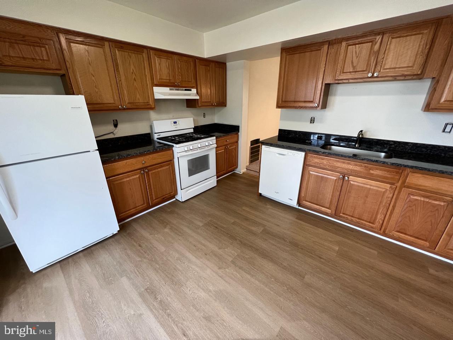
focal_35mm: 13
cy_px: 170
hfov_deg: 106.2
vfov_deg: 89.9
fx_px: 170
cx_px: 226
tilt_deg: -20.5
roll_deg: +0.5
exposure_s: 1/120
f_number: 1.8
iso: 200
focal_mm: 1.57
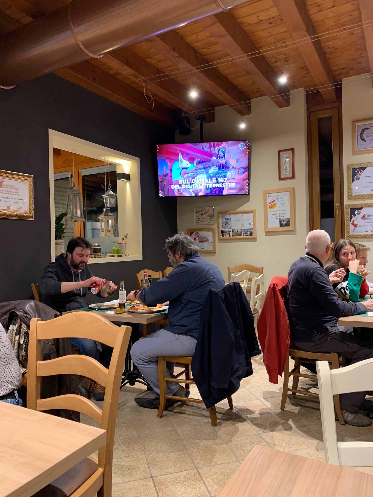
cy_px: 248
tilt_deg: +2.0
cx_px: 186
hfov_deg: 53.1
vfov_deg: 67.3
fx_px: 374
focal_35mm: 26
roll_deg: +0.9
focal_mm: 4.25
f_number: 1.8
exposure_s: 1/25
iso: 320
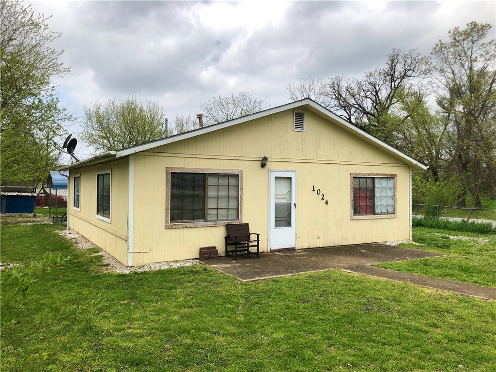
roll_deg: -0.1
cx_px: 248
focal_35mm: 28
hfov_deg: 63.4
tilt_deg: -0.2
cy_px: 186
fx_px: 401
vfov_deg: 49.7
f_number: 1.8
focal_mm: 3.99
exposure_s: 1/1869
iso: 20
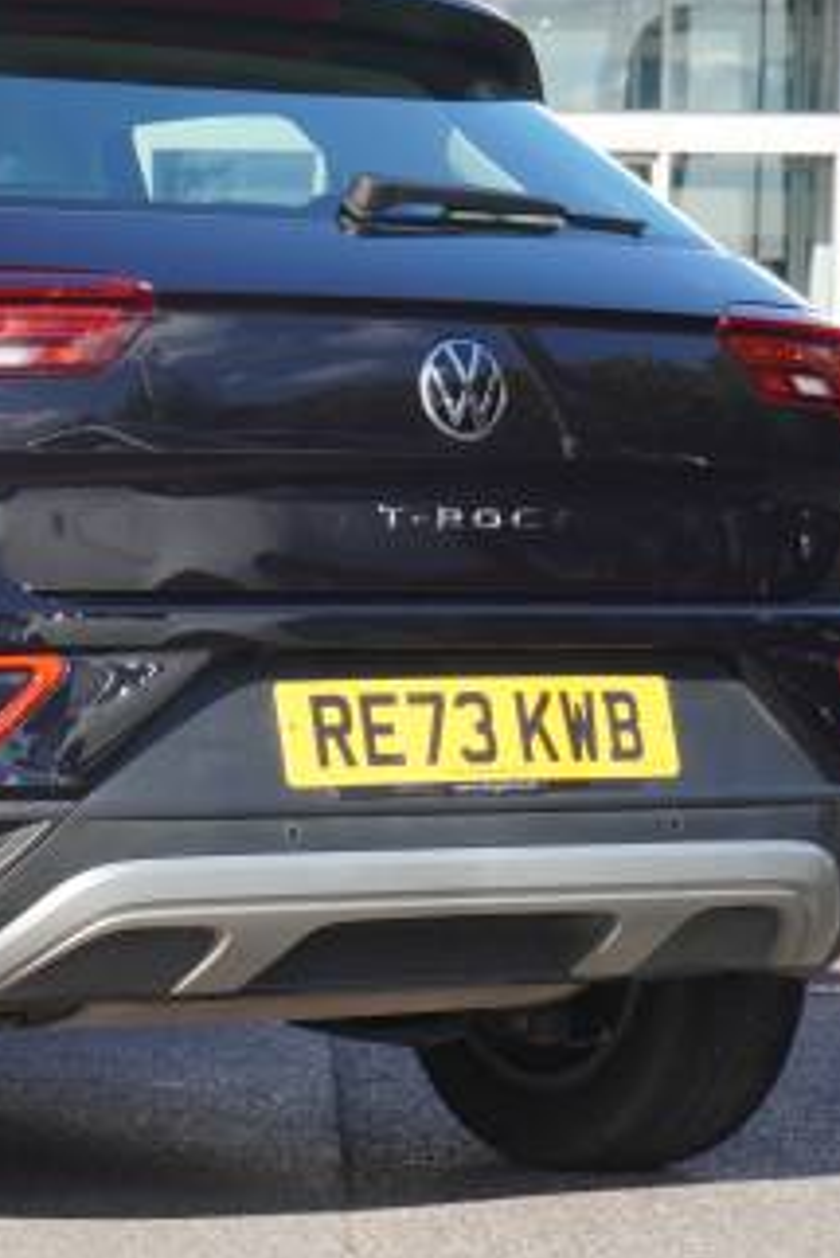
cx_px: -160
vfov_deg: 16.4
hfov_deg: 10.8
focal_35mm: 125
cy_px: 566
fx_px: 4370
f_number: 5.6
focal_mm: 42
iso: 160
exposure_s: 1/200
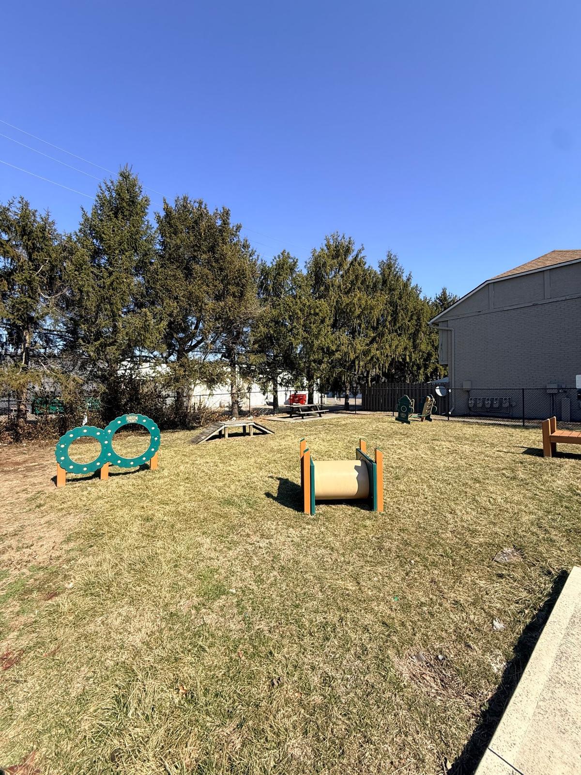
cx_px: 290
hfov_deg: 85.7
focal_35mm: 14
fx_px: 313
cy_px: 388
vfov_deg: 102.1
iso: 50
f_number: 2.2
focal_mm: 2.22
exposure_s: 1/1259
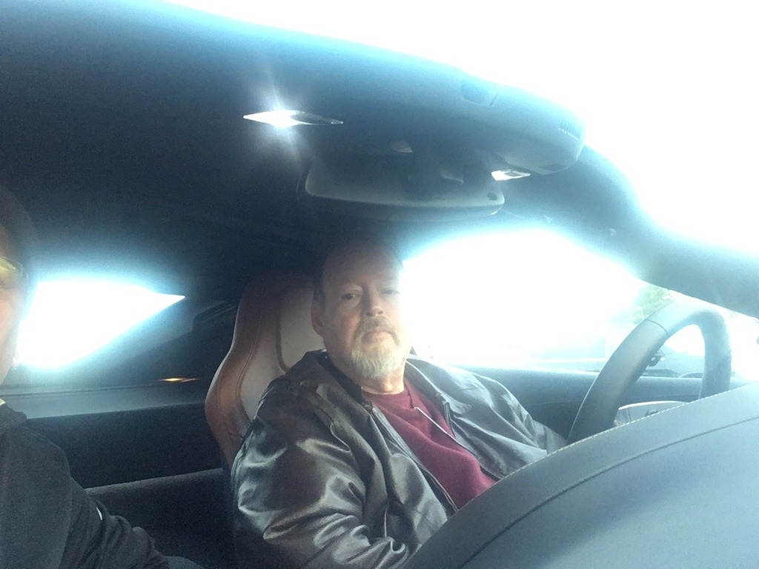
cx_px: 380
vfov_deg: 45.4
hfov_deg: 58.4
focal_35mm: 31
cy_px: 284
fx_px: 680
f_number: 2.4
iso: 160
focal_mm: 2.15
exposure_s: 1/30
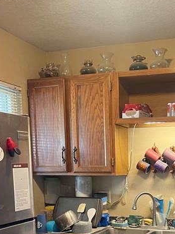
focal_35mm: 54
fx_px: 364
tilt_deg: -6.2
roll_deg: +1.2
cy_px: 208
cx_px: 145
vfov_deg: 33.8
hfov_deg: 26.4
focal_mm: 5.7
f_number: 1.5
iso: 400
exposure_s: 1/60
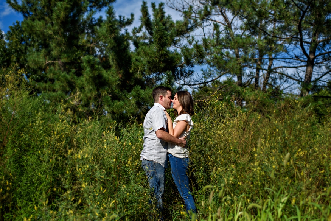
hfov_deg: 53.1
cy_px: 113
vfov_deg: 36.9
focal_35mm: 36
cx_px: 170
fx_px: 331
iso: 100
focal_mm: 35
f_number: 2.8
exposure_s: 1/3200
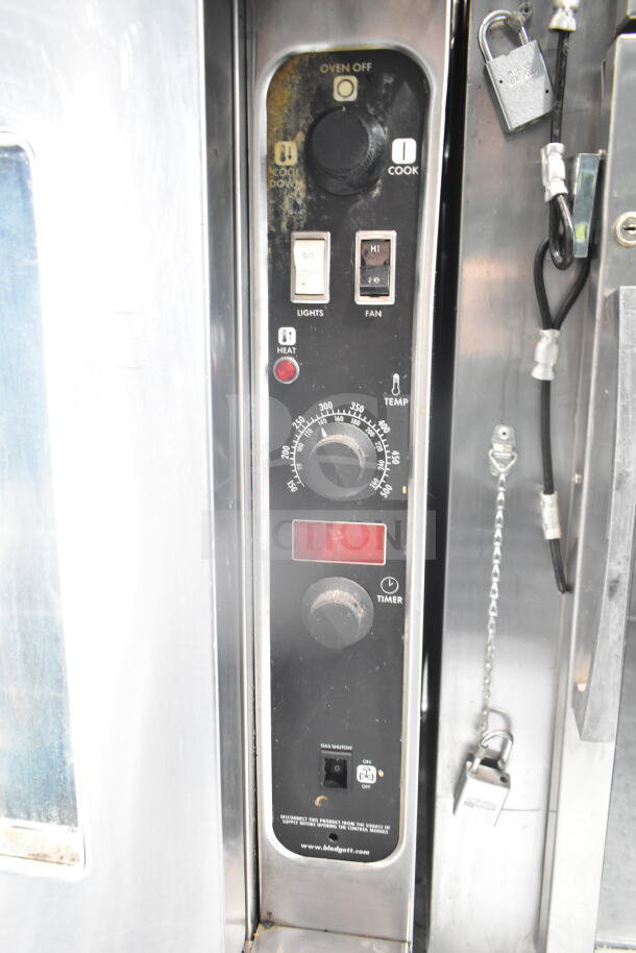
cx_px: 318
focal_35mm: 27
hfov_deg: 48.0
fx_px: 715
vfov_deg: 67.4
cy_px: 476
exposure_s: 1/30
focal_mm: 18
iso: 2800
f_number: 3.5
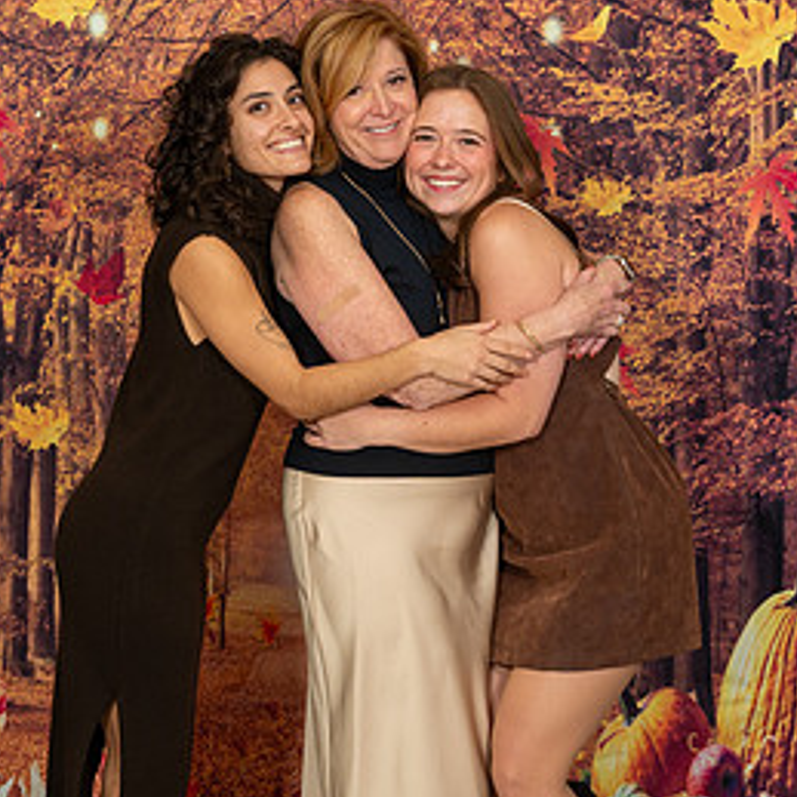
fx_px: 2657
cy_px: 480
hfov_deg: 17.1
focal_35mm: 102
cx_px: 388
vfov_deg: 17.0
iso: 800
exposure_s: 1/80
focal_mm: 44
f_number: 5.6
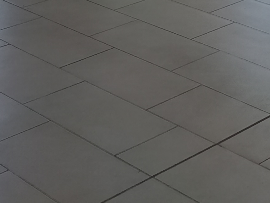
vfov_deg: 11.8
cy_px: -234
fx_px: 850
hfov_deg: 17.6
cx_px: 265
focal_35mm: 109
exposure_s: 1/556
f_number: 1.7
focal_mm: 6.06
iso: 50
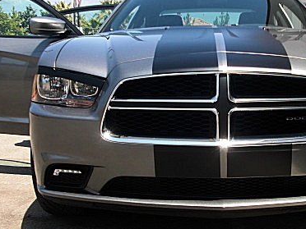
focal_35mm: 62
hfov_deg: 30.9
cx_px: 206
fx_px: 548
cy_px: 117
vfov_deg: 23.7
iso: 50
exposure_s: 1/400
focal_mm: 6.3
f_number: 2.8
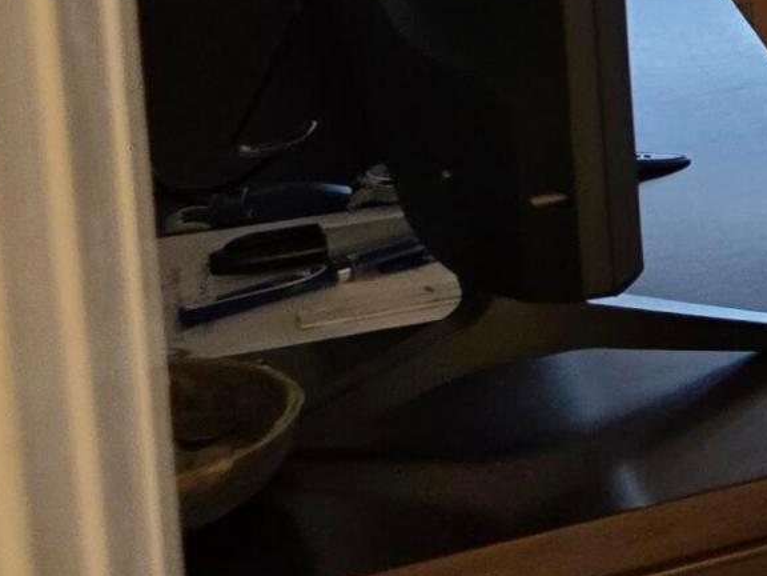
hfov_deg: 12.9
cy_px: -264
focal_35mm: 115
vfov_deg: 12.3
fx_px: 2548
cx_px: 1859
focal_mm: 6.3
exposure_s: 1/120
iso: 160
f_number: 1.7
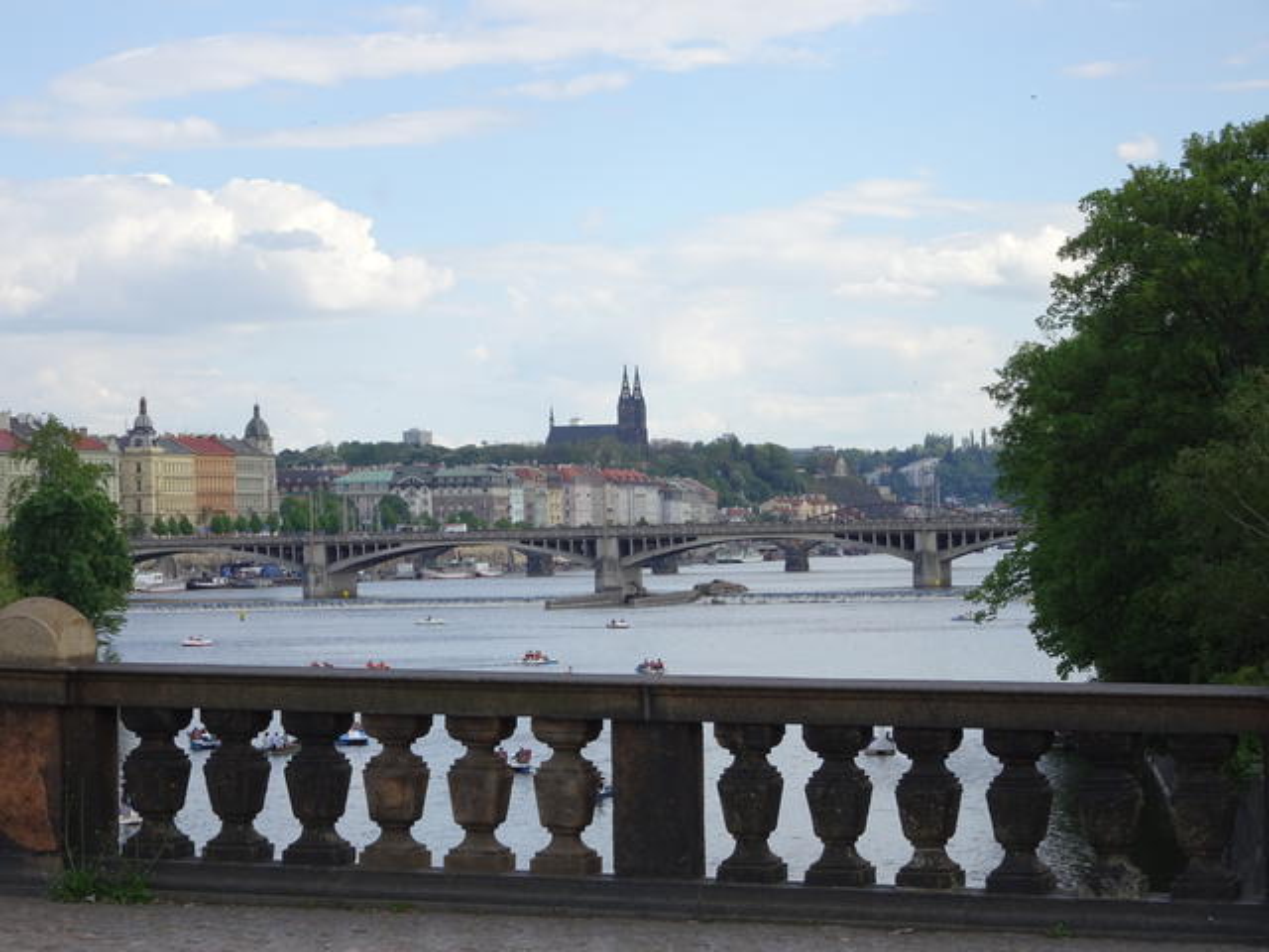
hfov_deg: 19.3
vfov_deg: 14.5
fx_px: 3739
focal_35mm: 102
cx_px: 634
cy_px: 476
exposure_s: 1/250
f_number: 5
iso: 80
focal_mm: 17.49
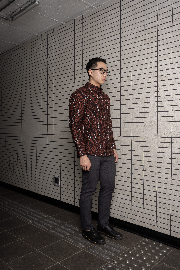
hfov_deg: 41.6
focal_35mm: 32
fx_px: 237
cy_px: 135
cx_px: 90
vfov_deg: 59.3
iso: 200
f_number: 8
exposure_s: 1/125
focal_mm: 31.6
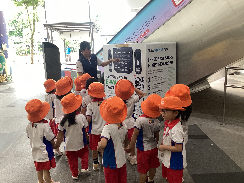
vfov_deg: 45.4
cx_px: 122
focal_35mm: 31
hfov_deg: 58.4
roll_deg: +2.2
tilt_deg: -10.9
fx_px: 219
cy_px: 92
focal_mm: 3.3
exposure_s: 1/50
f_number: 2.4
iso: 125
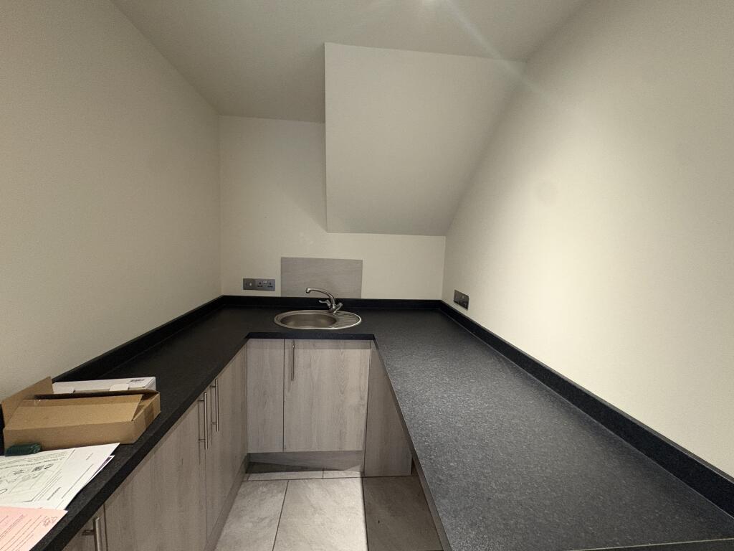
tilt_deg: -6.4
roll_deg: -2.0
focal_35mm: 14
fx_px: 297
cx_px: 367
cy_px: 276
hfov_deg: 102.1
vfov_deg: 85.7
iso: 500
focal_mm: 2.22
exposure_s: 1/50
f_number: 2.2
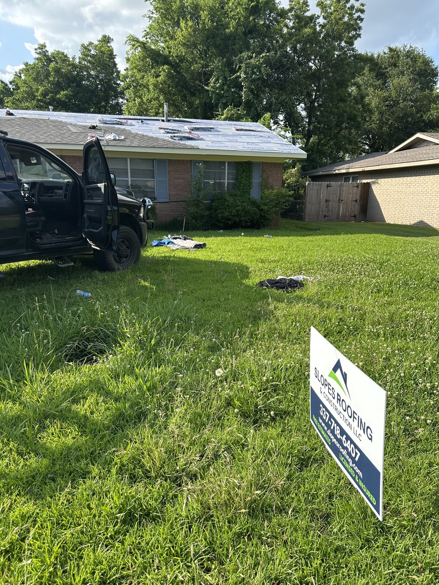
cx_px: 220
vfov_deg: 71.6
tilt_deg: -11.7
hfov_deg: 56.8
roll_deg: -2.3
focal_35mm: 24
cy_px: 292
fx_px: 406
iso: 80
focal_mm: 6.86
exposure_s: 1/1562
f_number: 1.78
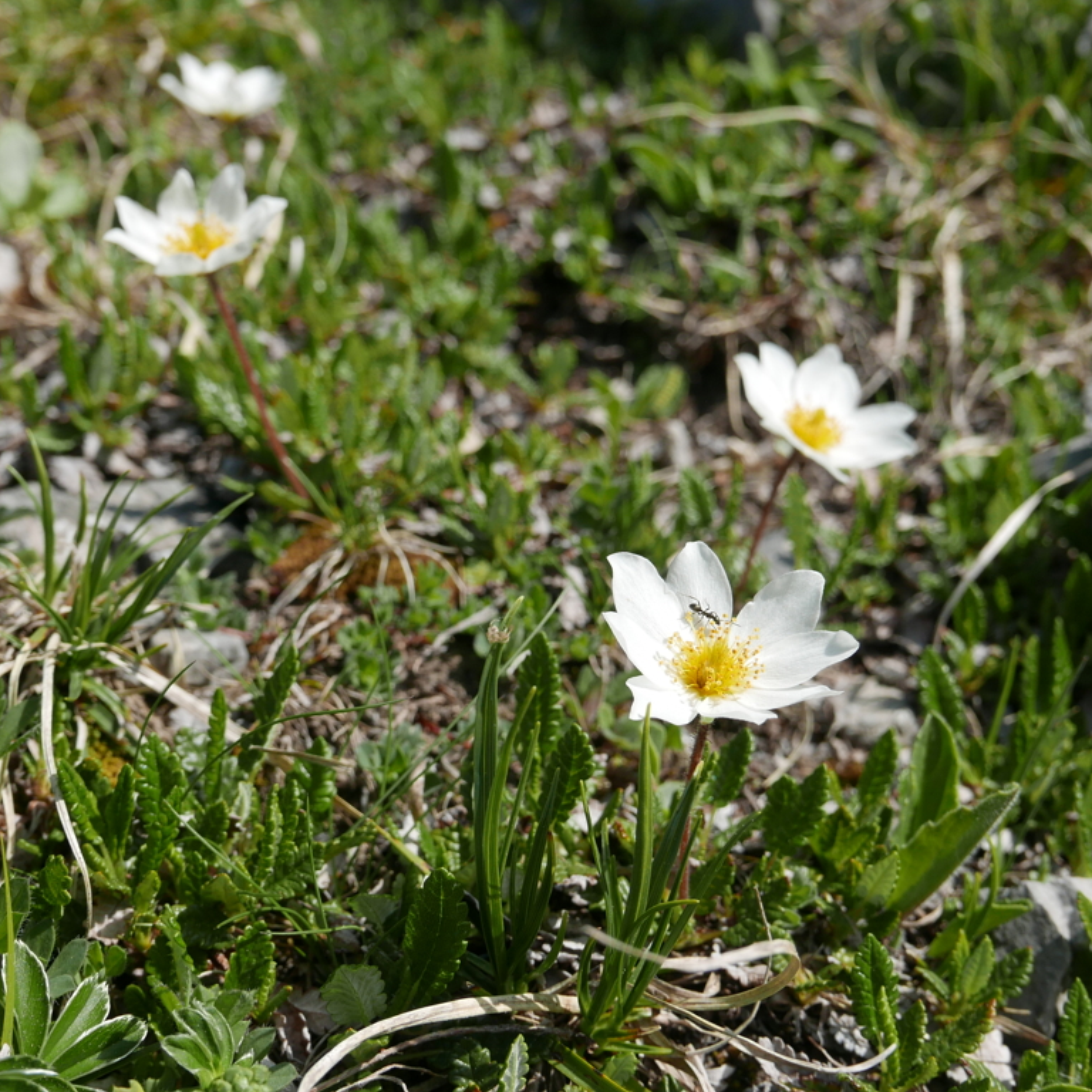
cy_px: 557
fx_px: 2034
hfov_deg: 30.0
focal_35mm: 57
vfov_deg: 30.0
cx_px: 564
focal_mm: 19.3
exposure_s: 1/800
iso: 200
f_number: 5.6
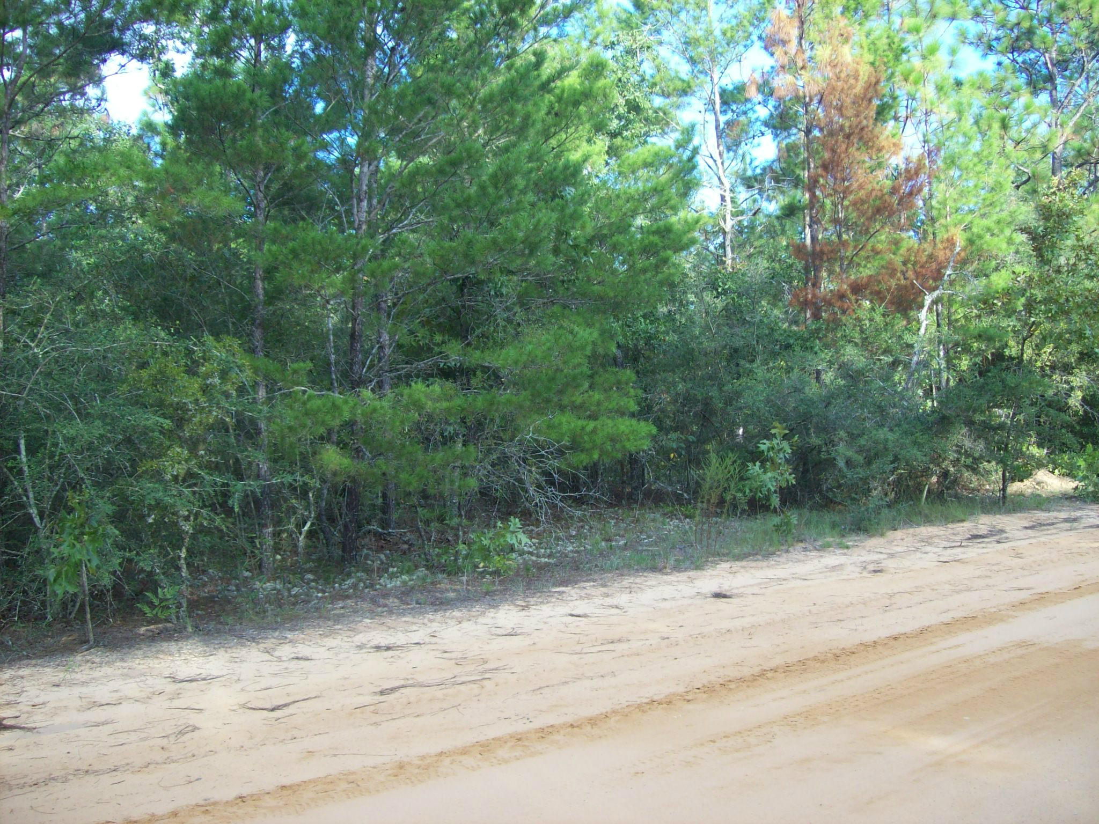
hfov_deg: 51.4
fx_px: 1143
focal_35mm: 36
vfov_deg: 39.7
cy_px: 412
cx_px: 550
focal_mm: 6
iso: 80
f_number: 2.7
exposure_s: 1/135
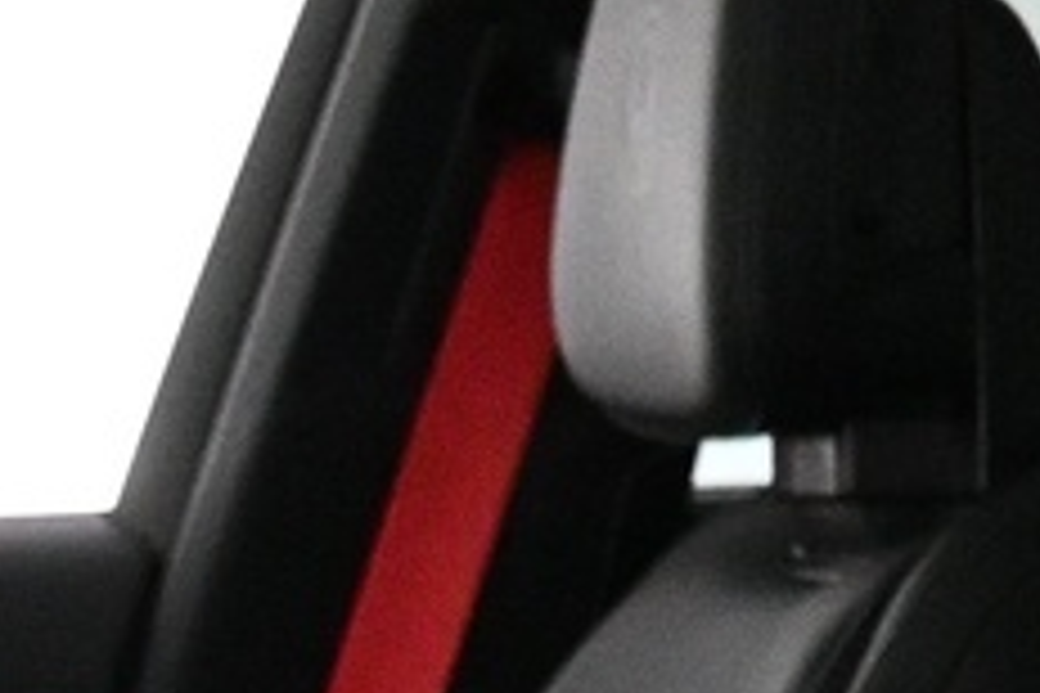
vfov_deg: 7.8
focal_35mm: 168
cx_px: -1040
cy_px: 1436
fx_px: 4853
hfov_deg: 11.1
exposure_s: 1/80
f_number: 3.5
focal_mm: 16
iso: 4000
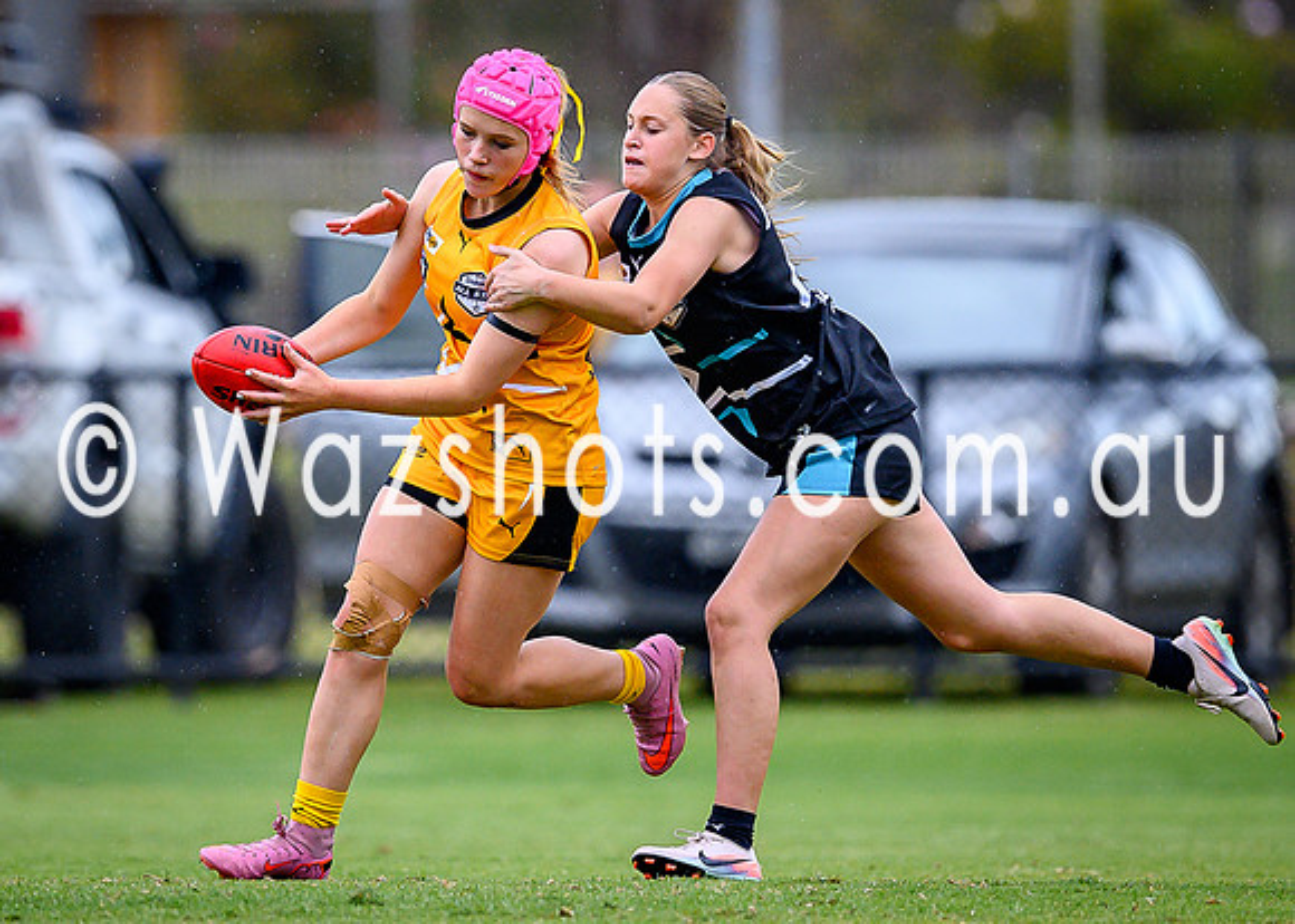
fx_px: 41355
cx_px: 493
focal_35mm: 1125
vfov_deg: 1.3
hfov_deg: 1.8
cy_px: 425
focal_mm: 500
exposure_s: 1/1600
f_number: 4
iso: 1600
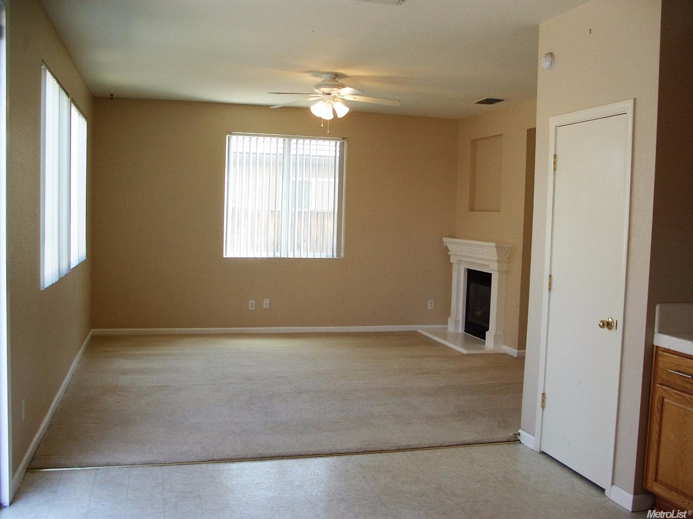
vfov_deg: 42.9
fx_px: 660
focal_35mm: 33
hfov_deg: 55.4
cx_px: 346
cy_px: 260
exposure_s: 1/100
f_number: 2.8
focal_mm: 7.1
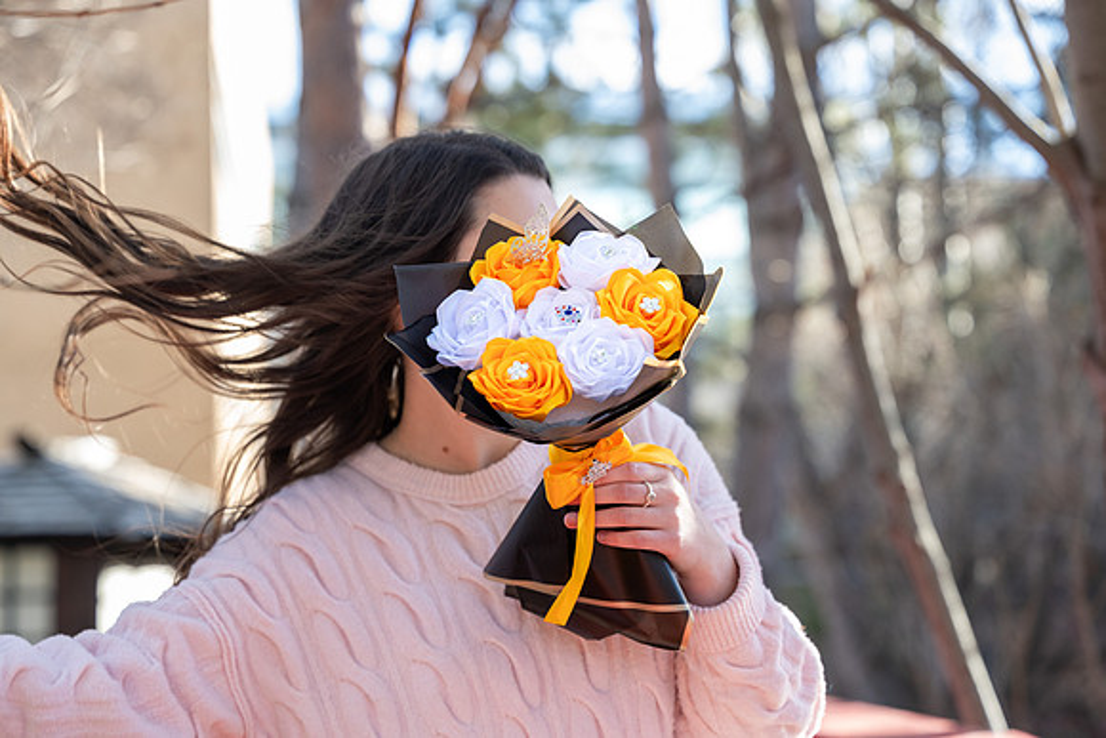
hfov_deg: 26.3
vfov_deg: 17.7
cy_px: 369
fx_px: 2366
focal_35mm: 77
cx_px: 553
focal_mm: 77
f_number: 3.5
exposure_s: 1/640
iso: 640
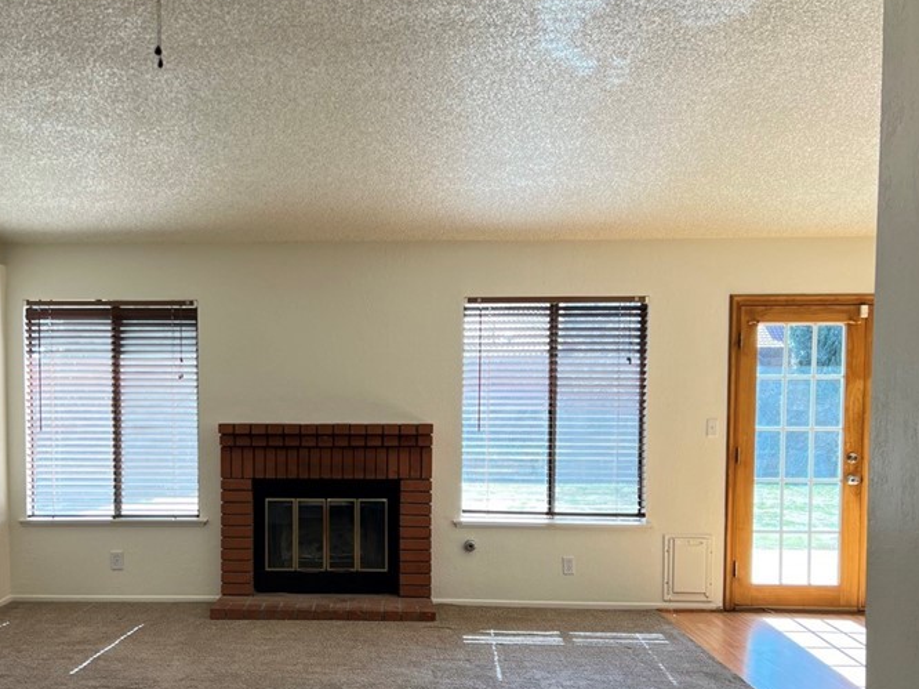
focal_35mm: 40
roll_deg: +0.2
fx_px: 1062
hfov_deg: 46.2
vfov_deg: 35.7
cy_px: 443
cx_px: 320
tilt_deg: -2.4
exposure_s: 1/169
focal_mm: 5.7
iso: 50
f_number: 1.5
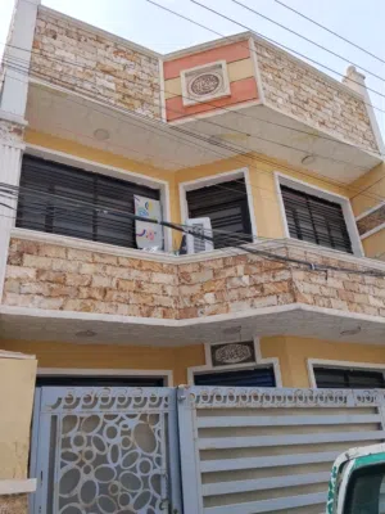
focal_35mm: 29
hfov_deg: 48.2
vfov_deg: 61.7
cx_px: 192
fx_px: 430
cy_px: 257
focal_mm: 4.22
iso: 50
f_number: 1.8
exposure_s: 1/1466
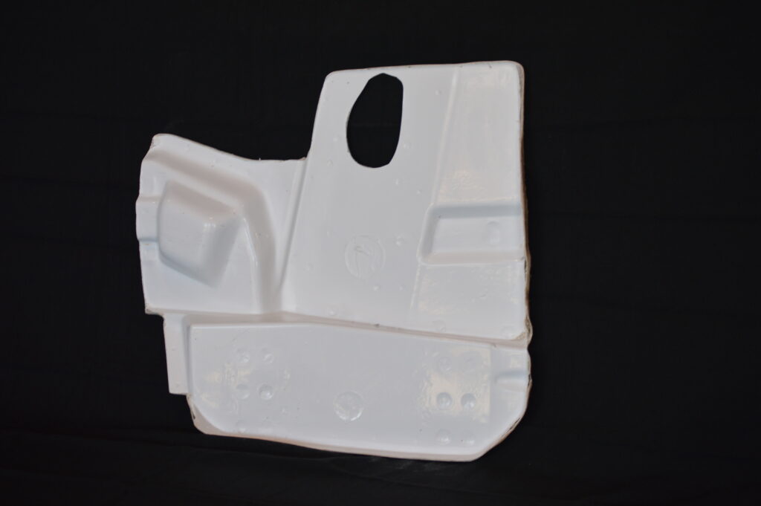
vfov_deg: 16.5
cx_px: 380
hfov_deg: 24.6
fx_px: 1743
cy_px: 253
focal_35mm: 82
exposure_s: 1/60
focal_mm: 55
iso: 400
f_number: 4
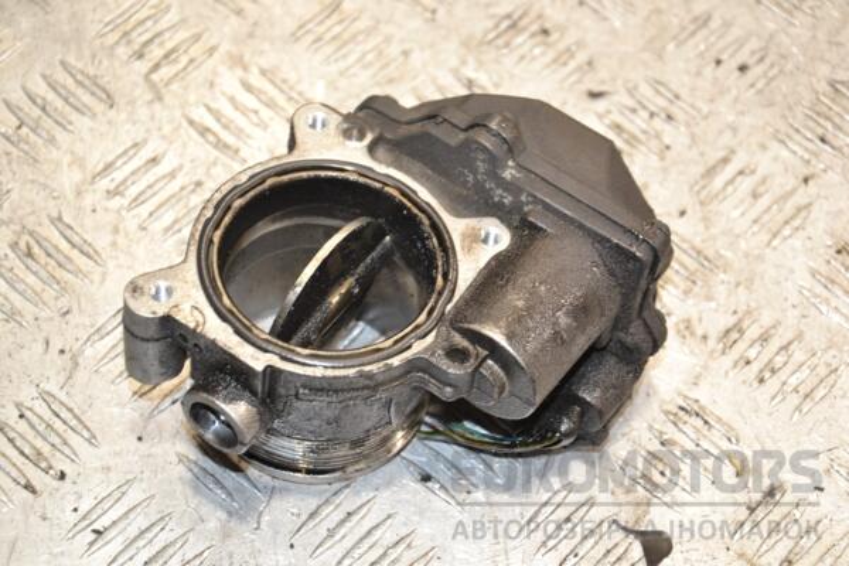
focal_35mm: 93
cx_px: 424
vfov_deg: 14.7
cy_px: 283
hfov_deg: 21.9
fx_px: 2193
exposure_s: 1/100
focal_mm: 62
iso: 800
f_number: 5.3
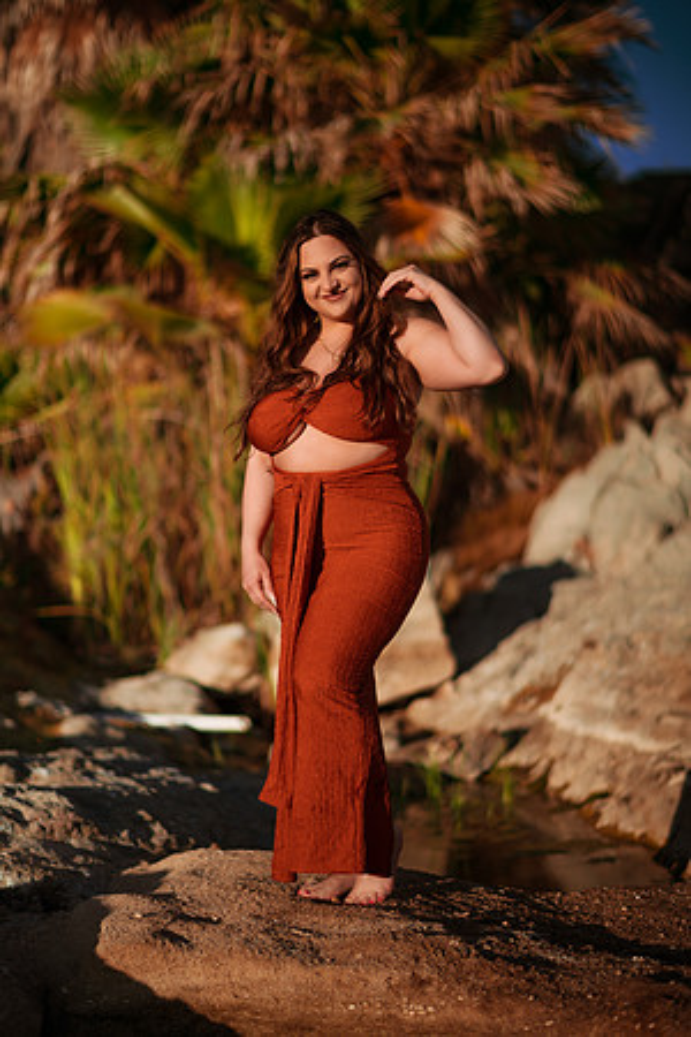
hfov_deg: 23.4
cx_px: 346
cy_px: 518
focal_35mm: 58
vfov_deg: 34.5
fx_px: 1670
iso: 100
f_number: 1.4
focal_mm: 58
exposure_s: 1/8000
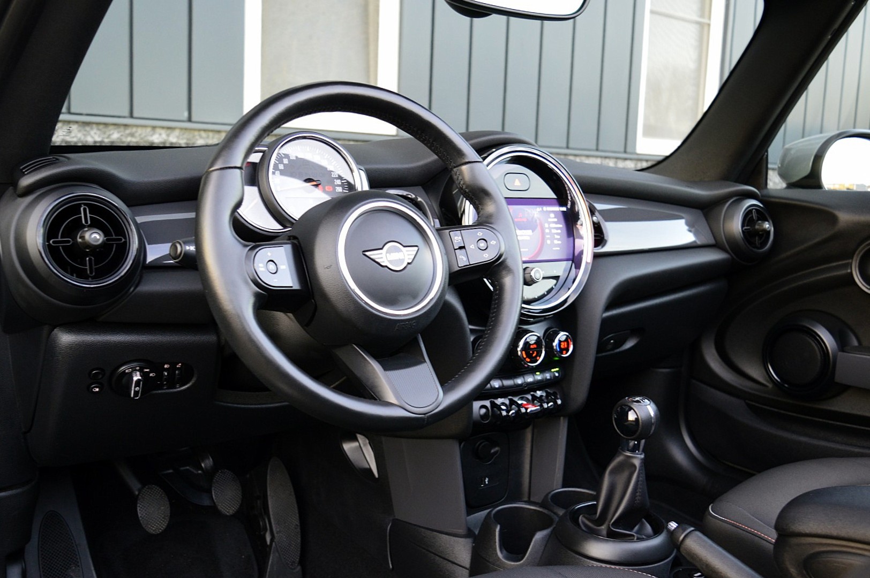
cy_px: 289
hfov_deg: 59.5
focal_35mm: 32
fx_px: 761
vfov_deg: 41.6
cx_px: 435
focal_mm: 21
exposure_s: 1/40
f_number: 3.8
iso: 800
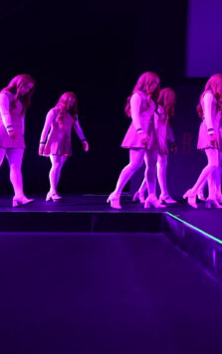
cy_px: 88
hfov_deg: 26.3
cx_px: 294
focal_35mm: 41
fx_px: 396
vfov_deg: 46.4
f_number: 1.8
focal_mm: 14
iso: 640
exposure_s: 1/400
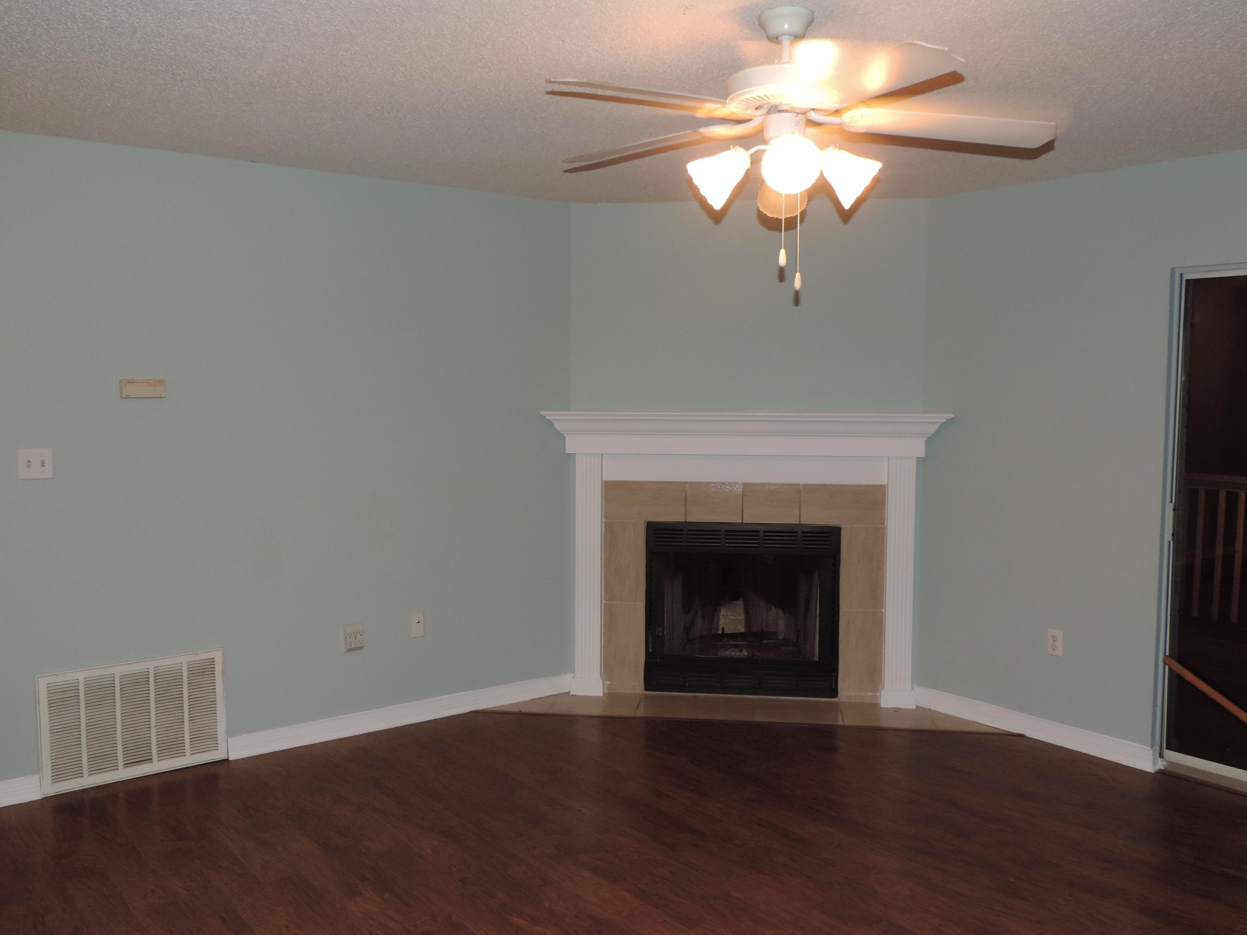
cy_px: 468
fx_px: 1081
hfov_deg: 60.0
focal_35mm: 30
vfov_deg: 46.8
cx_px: 624
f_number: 3.1
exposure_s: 1/30
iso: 200
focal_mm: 5.3
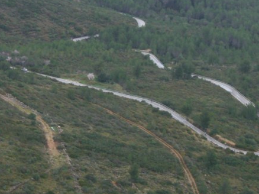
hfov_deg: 11.6
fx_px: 1271
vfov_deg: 8.7
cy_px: 67
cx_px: 91
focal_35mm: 170
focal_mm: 19.4
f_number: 4.8
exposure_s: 1/100
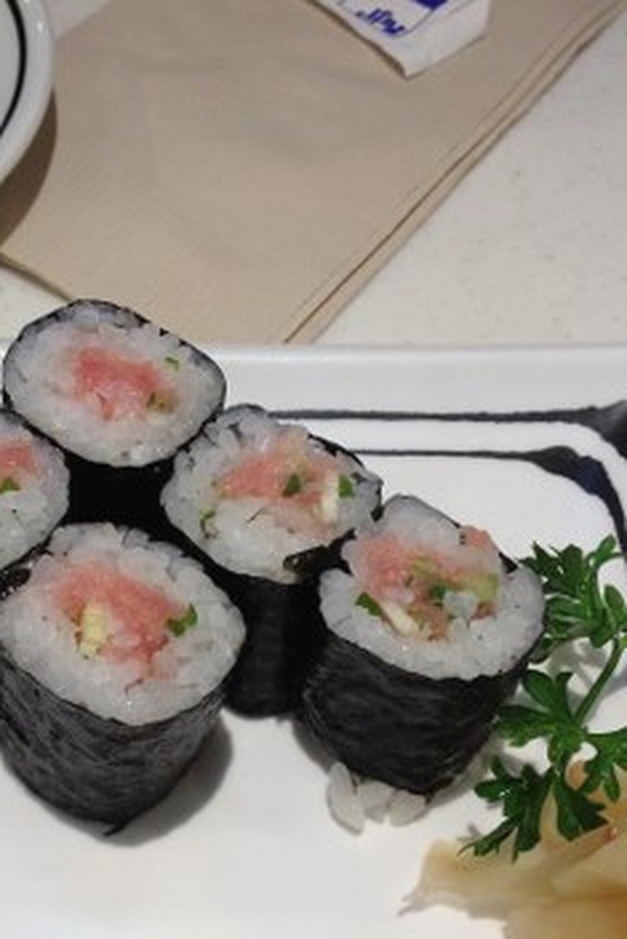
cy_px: 670
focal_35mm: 62
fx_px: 1618
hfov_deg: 21.8
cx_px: 203
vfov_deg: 31.9
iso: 80
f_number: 2.4
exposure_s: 1/60
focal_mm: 4.28
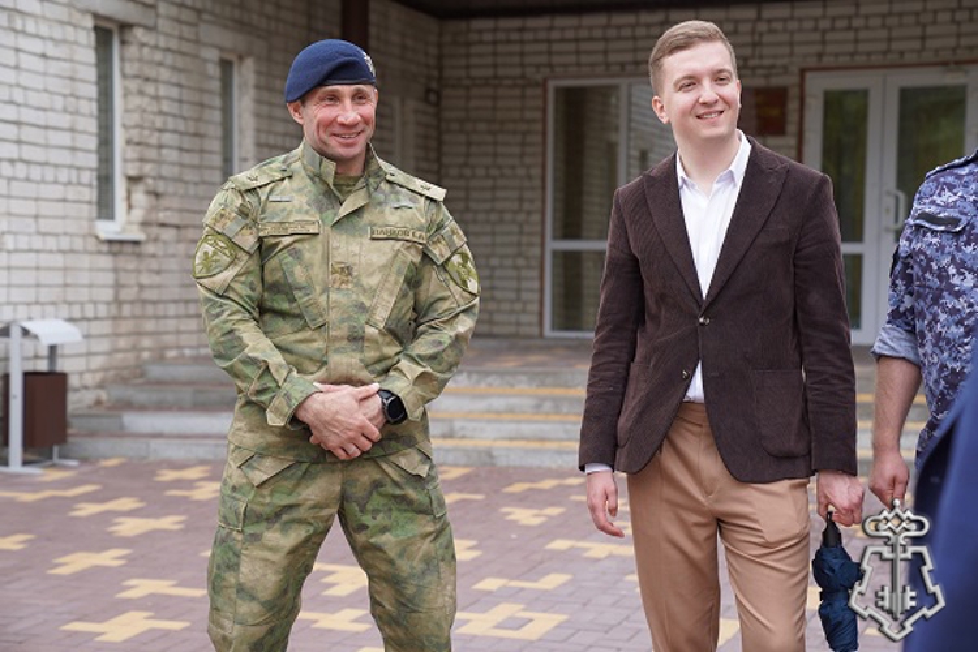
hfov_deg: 31.0
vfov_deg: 20.9
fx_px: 1766
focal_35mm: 65
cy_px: 326
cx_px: 489
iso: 160
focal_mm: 65
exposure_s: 1/160
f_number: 4
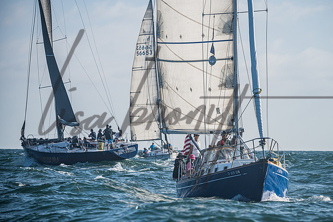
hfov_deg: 8.8
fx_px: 2162
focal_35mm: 234
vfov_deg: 5.9
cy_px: 112
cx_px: 189
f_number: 5
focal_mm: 200
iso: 400
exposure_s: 1/3200
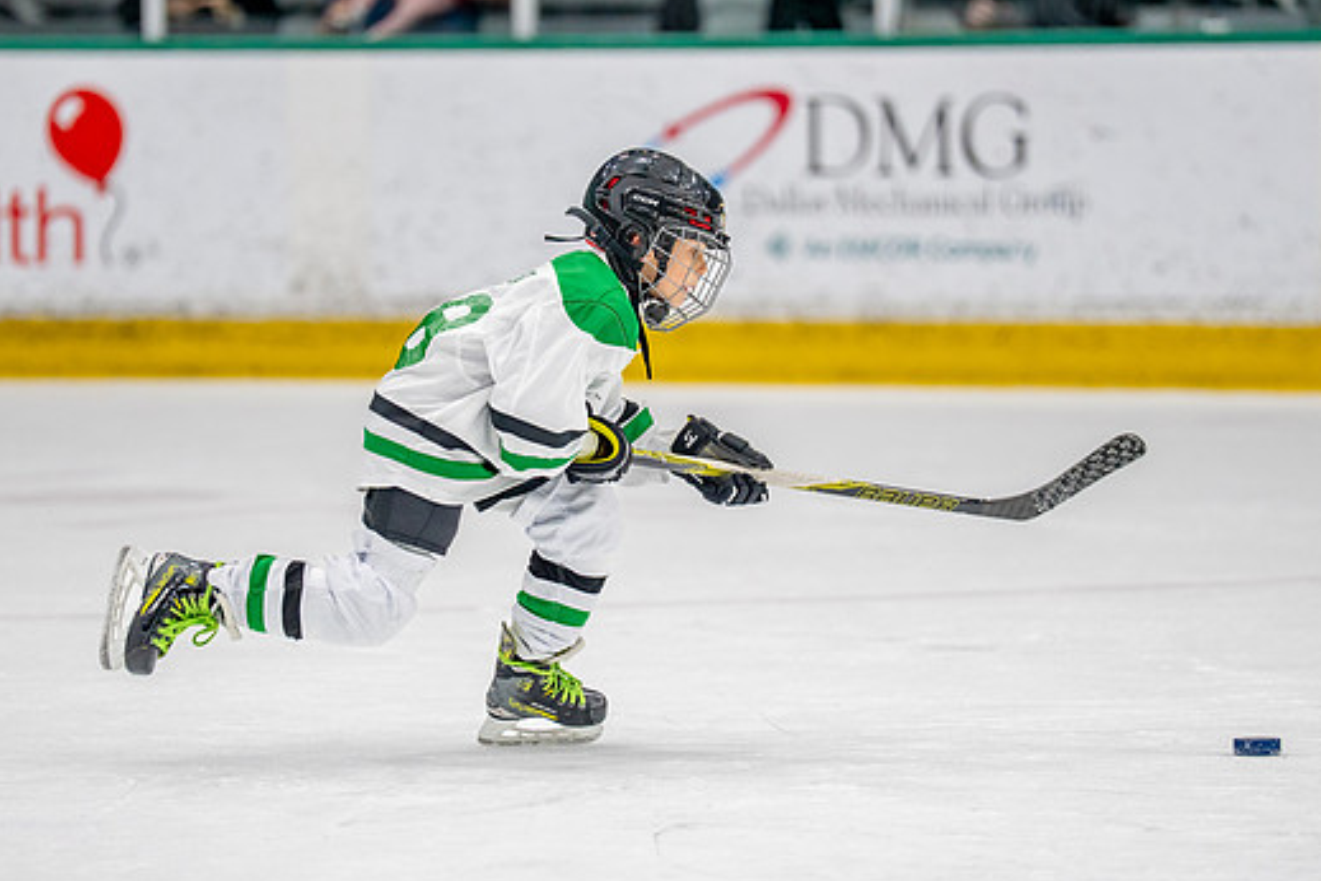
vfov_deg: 5.2
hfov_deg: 7.8
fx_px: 9687
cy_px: 399
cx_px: 567
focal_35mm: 264
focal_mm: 178
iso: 1000
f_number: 2.8
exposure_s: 1/1250
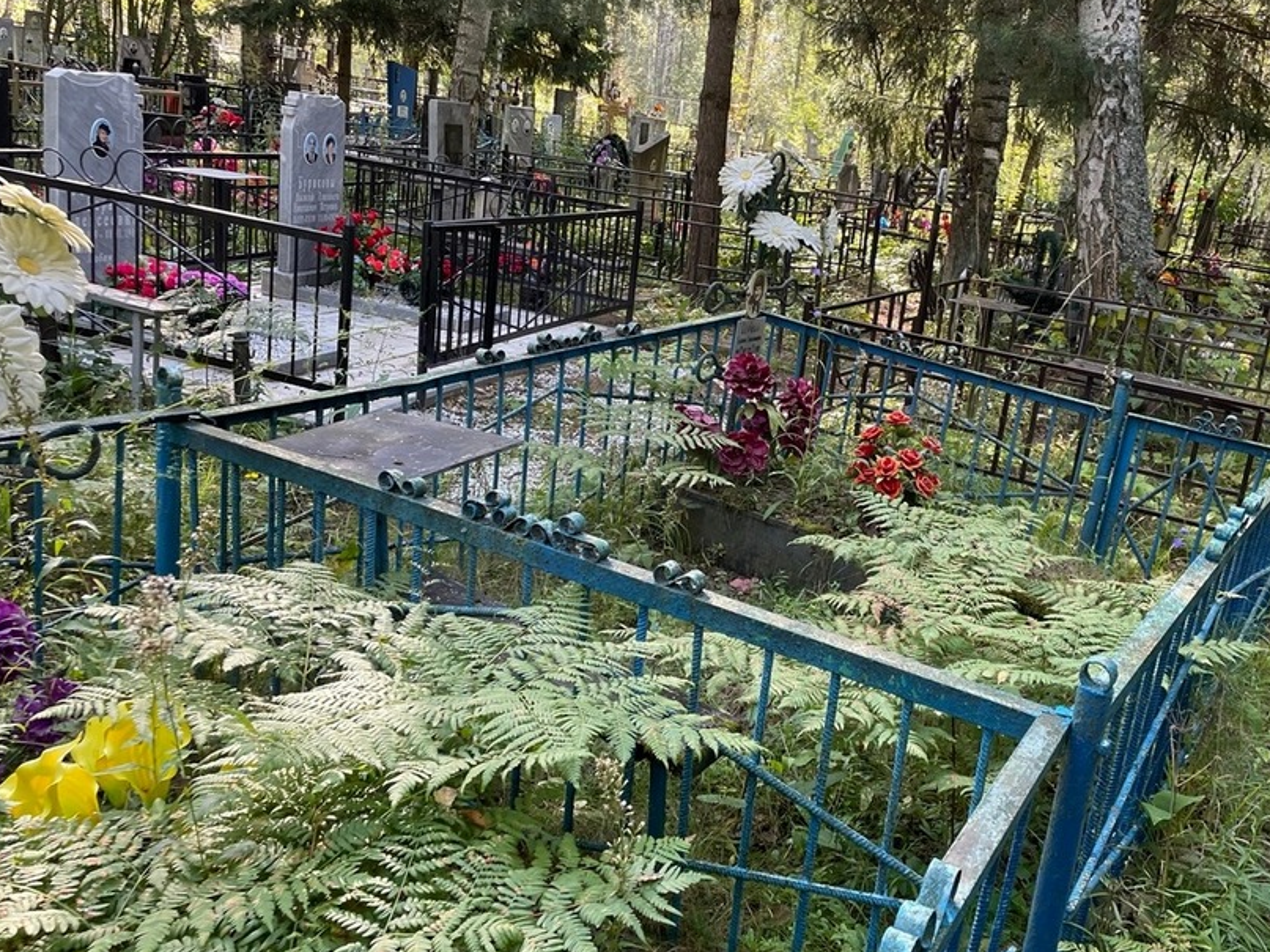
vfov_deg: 42.9
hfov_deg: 54.8
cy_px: 428
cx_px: 787
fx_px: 1211
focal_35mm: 33
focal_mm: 4.2
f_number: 1.6
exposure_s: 1/121
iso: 64
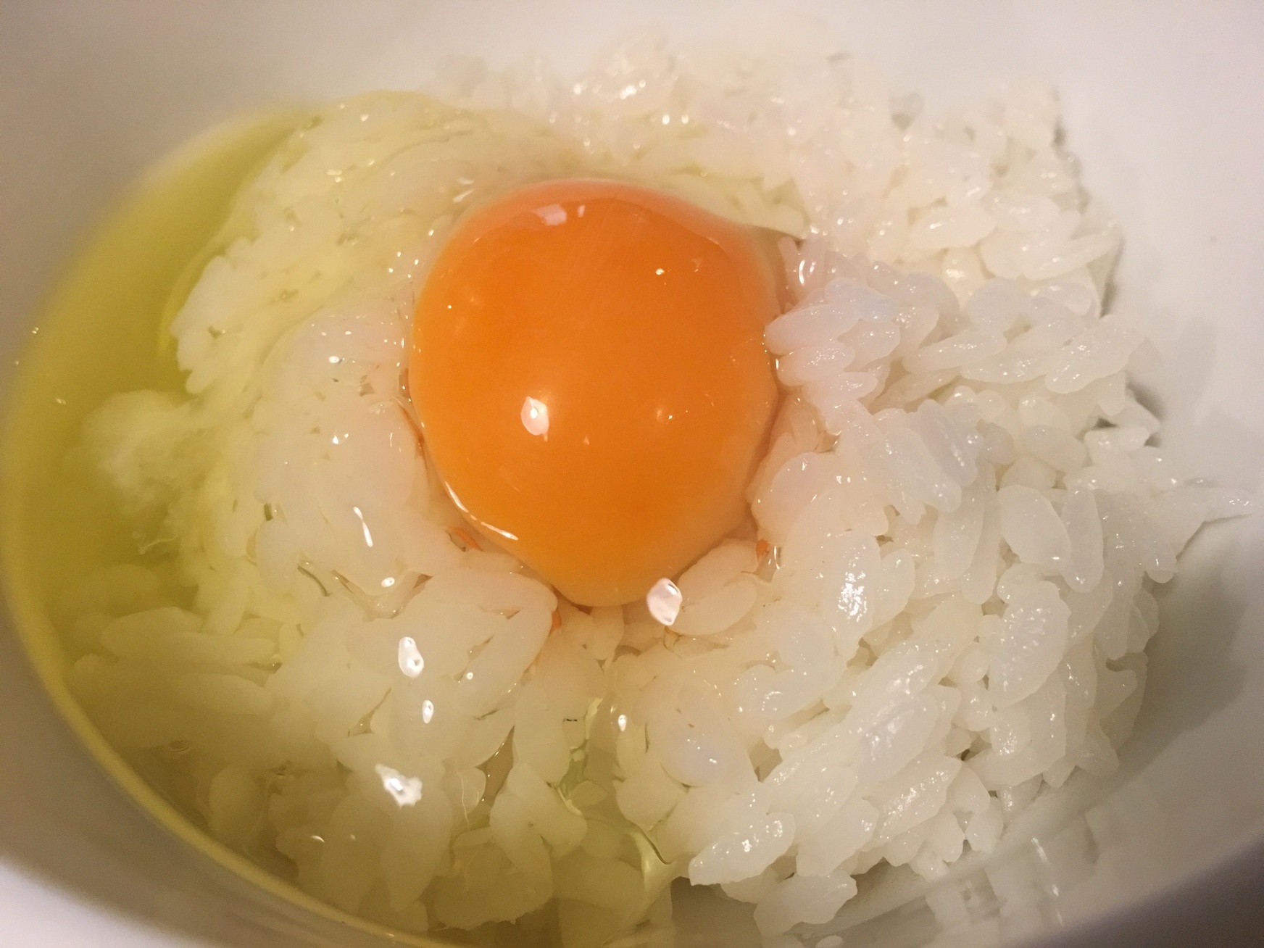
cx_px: 632
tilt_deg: -52.0
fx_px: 1059
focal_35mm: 29
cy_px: 474
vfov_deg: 48.2
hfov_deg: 61.7
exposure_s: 1/15
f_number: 2.2
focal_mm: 4.15
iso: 100
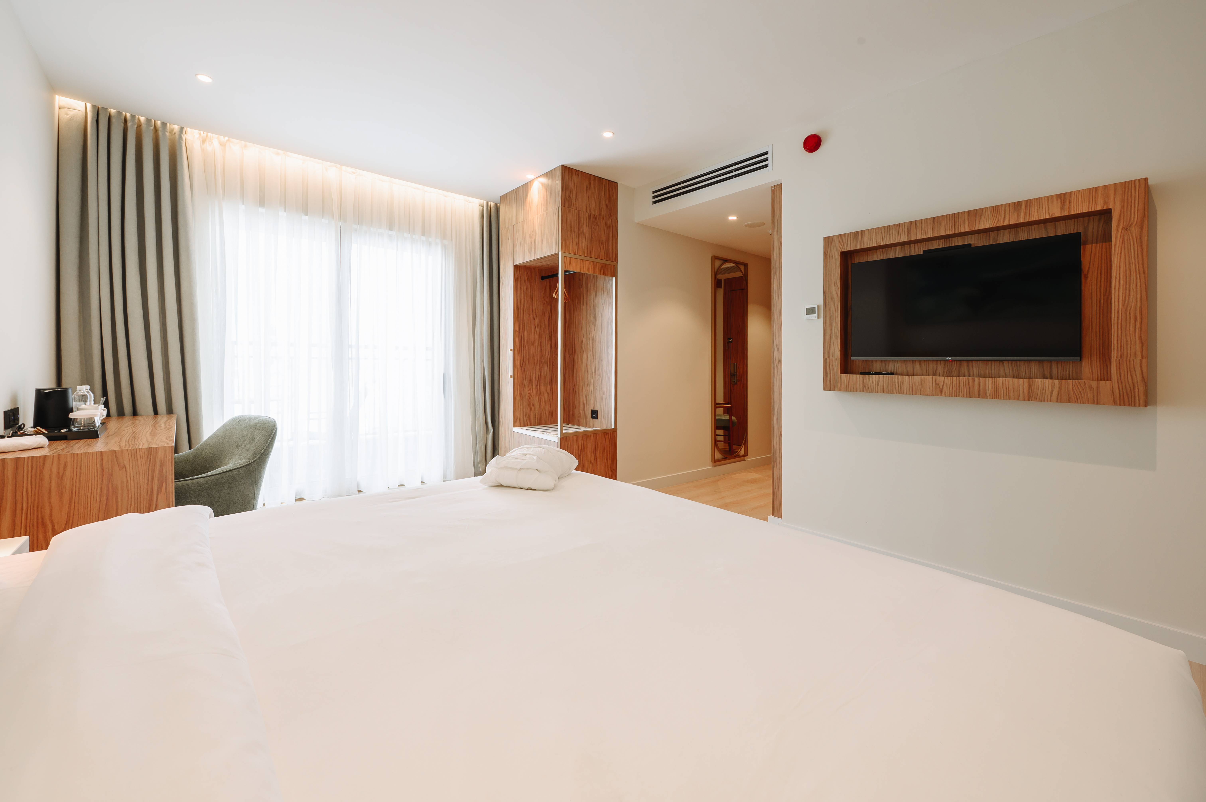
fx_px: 469
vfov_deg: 81.1
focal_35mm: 14
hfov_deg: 104.3
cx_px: 603
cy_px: 401
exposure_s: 1/8
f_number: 10
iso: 160
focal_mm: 14
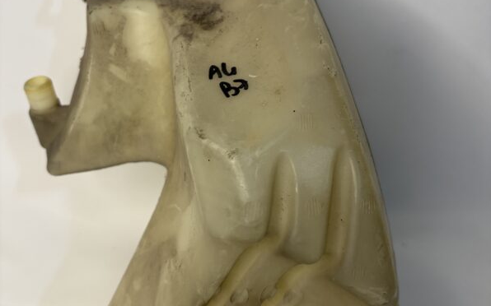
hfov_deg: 52.8
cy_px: 135
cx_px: 246
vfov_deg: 34.4
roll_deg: -1.6
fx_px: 495
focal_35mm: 37
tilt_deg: -32.0
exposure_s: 1/100
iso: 125
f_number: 1.6
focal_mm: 5.96
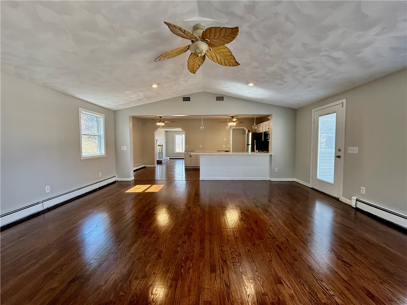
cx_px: 204
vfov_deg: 85.7
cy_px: 152
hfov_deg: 102.1
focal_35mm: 14
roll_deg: +1.0
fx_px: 165
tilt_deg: -4.2
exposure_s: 1/120
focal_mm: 2.22
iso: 200
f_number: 2.2
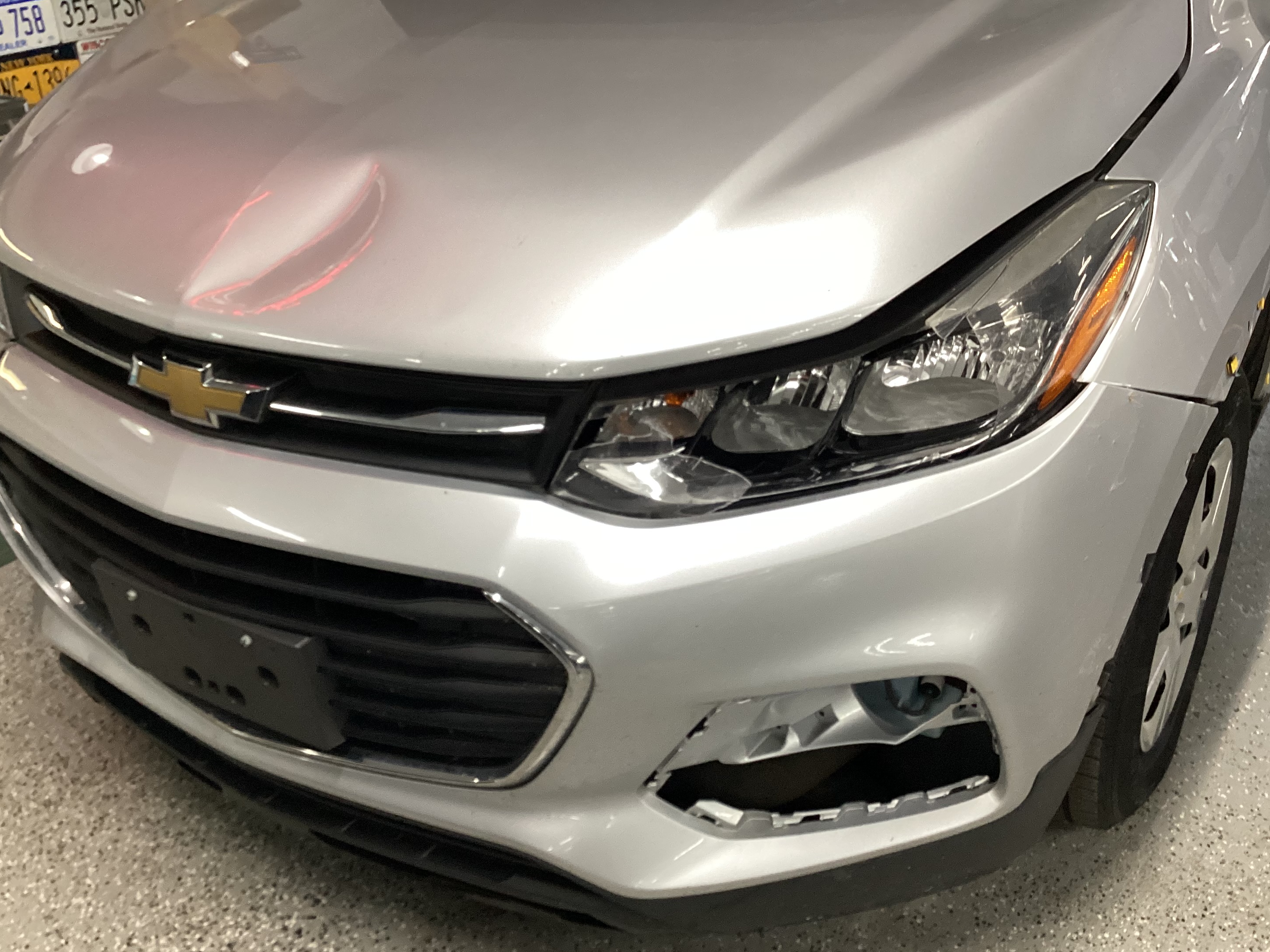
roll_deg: +1.1
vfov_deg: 40.6
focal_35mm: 35
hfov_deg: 52.6
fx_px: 1284
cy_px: 530
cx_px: 652
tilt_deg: -30.9
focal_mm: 3.3
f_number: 2.4
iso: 160
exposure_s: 1/50
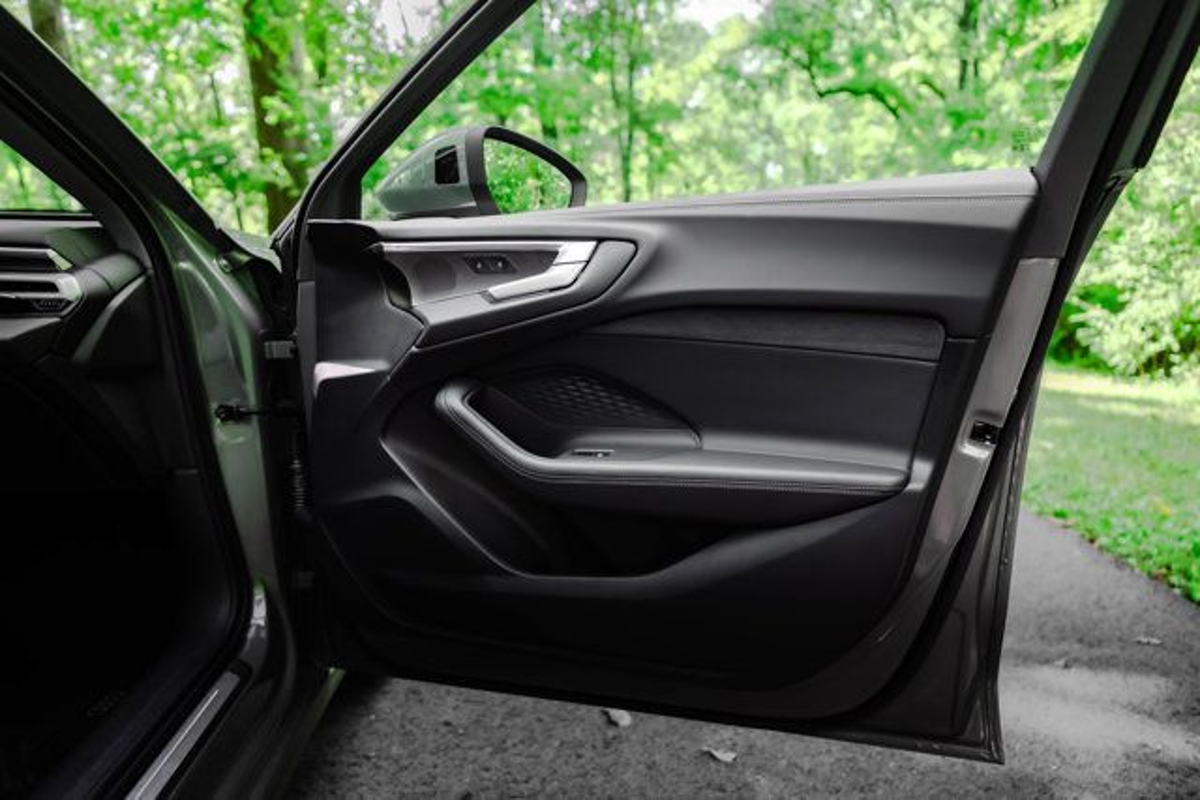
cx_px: 600
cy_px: 400
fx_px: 800
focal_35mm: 24
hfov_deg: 73.7
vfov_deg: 53.2
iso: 640
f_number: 2.8
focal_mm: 24
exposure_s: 1/400
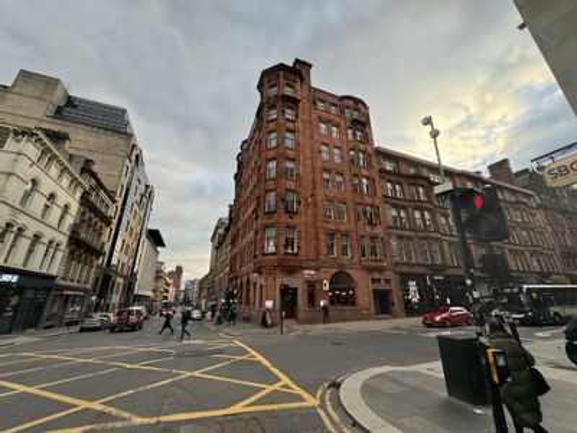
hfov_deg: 102.1
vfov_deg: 85.7
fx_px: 233
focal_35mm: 14
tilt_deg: +23.7
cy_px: 216
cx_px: 288
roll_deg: -1.1
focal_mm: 2.22
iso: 40
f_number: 2.2
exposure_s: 1/207
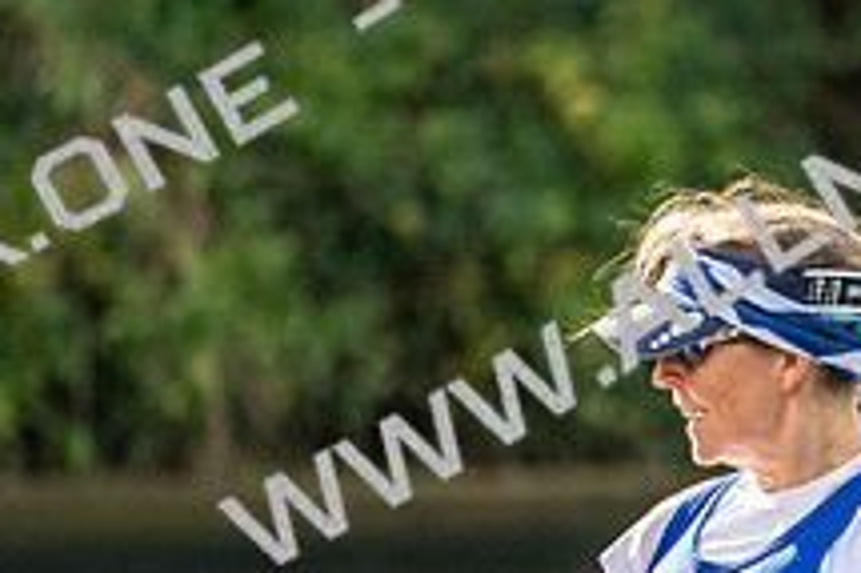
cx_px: 713
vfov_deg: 1.3
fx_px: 25762
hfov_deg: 1.9
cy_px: 577
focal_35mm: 1078
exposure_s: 1/2500
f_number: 4.5
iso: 1250
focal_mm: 400
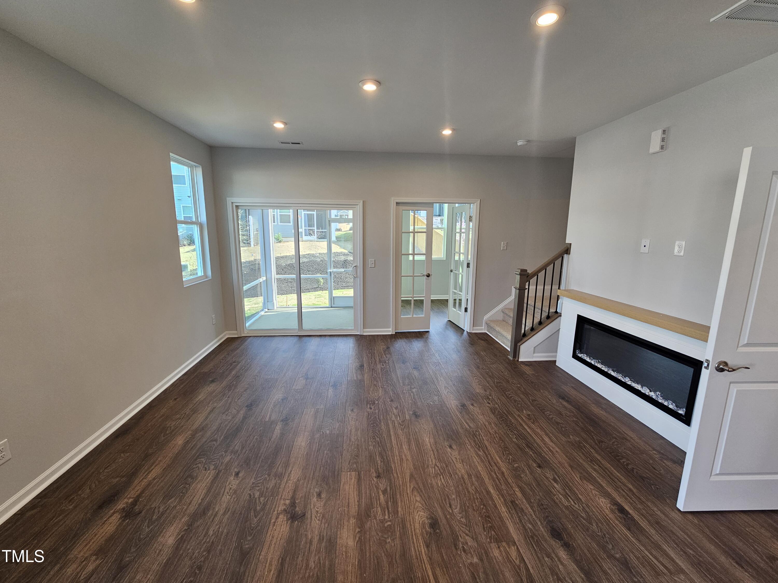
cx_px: 389
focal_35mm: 13
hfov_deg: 106.2
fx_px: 292
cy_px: 292
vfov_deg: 89.9
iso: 64
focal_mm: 2.2
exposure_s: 1/60
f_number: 2.2
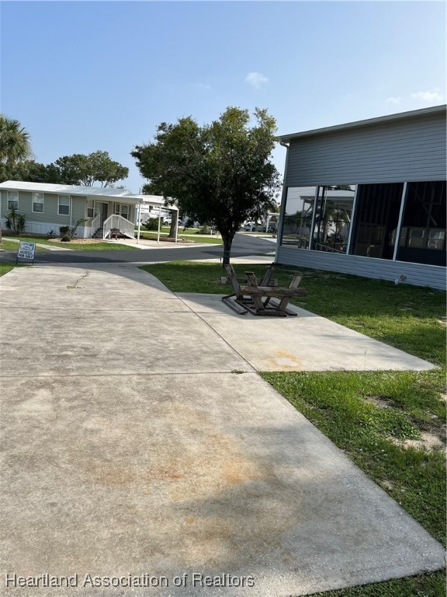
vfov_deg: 67.3
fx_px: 448
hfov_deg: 53.1
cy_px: 298
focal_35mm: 26
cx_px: 224
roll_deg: -4.8
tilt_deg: -8.6
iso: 50
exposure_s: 1/3623
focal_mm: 5.1
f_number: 1.6
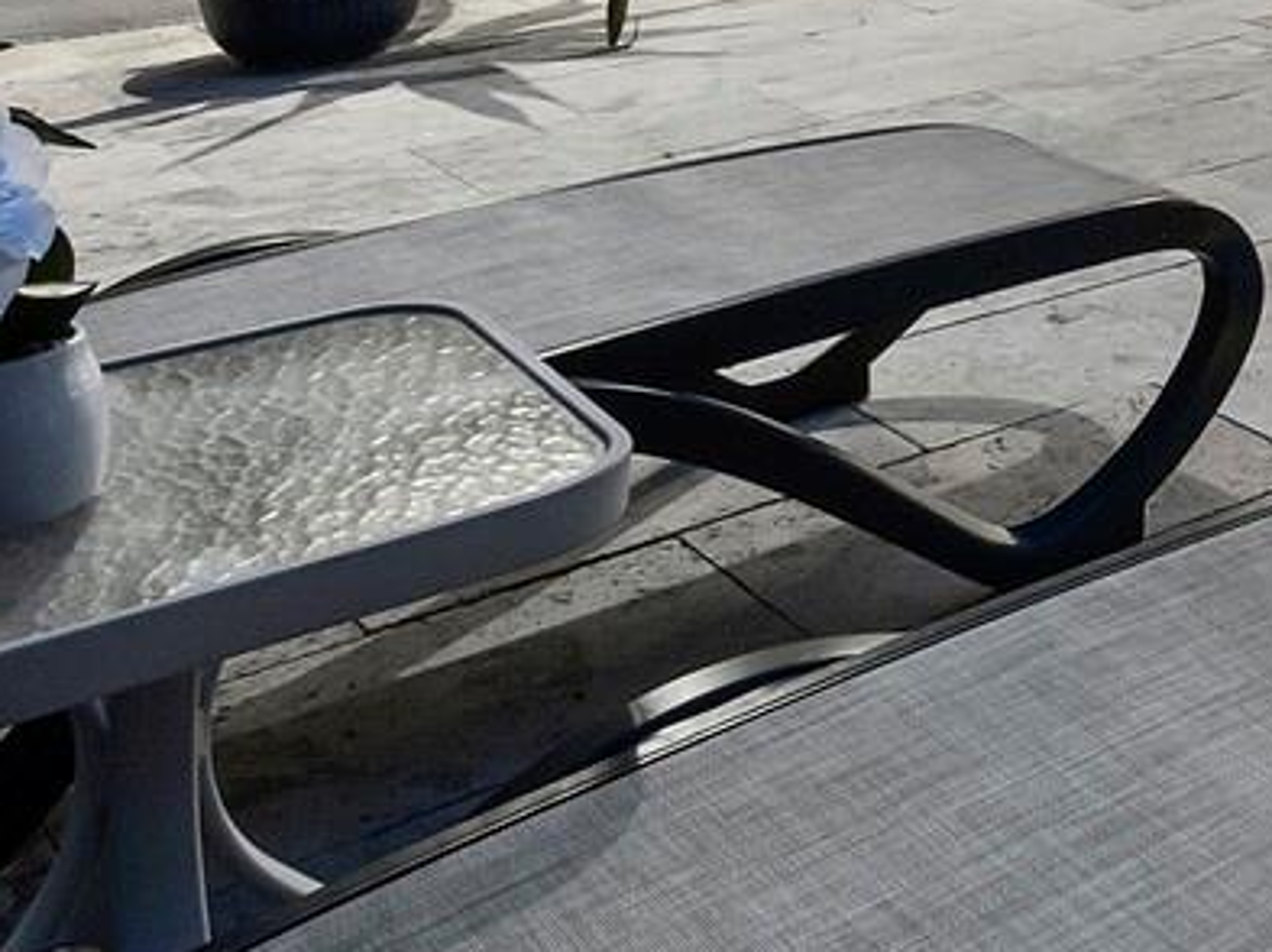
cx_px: 1756
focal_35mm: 57
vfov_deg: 21.2
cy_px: -516
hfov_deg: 27.0
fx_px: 2093
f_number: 9
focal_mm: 7
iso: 400
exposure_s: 1.6
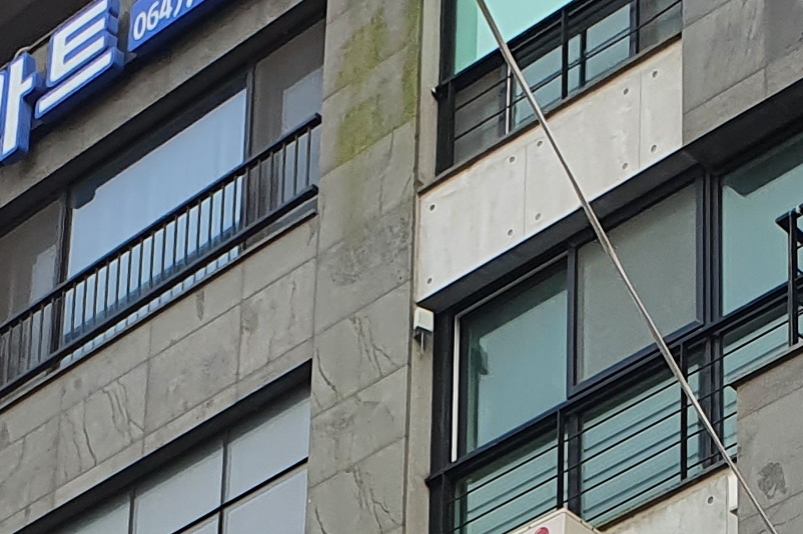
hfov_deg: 14.8
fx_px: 3032
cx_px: 848
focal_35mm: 136
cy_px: 1313
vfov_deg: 9.0
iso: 50
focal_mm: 4.32
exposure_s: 1/626
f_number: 2.4
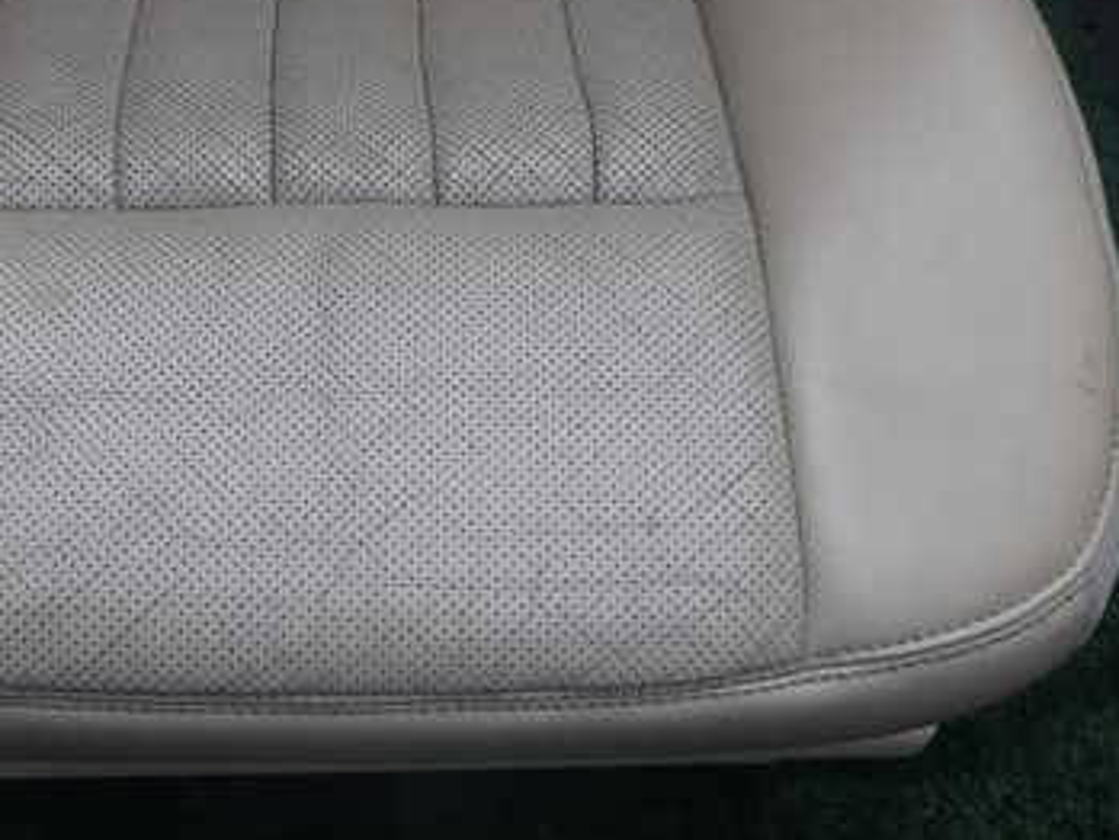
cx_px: 372
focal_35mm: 43
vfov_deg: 33.6
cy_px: 442
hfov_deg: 43.2
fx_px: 1391
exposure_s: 1/200
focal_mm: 4.5
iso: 100
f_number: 2.8
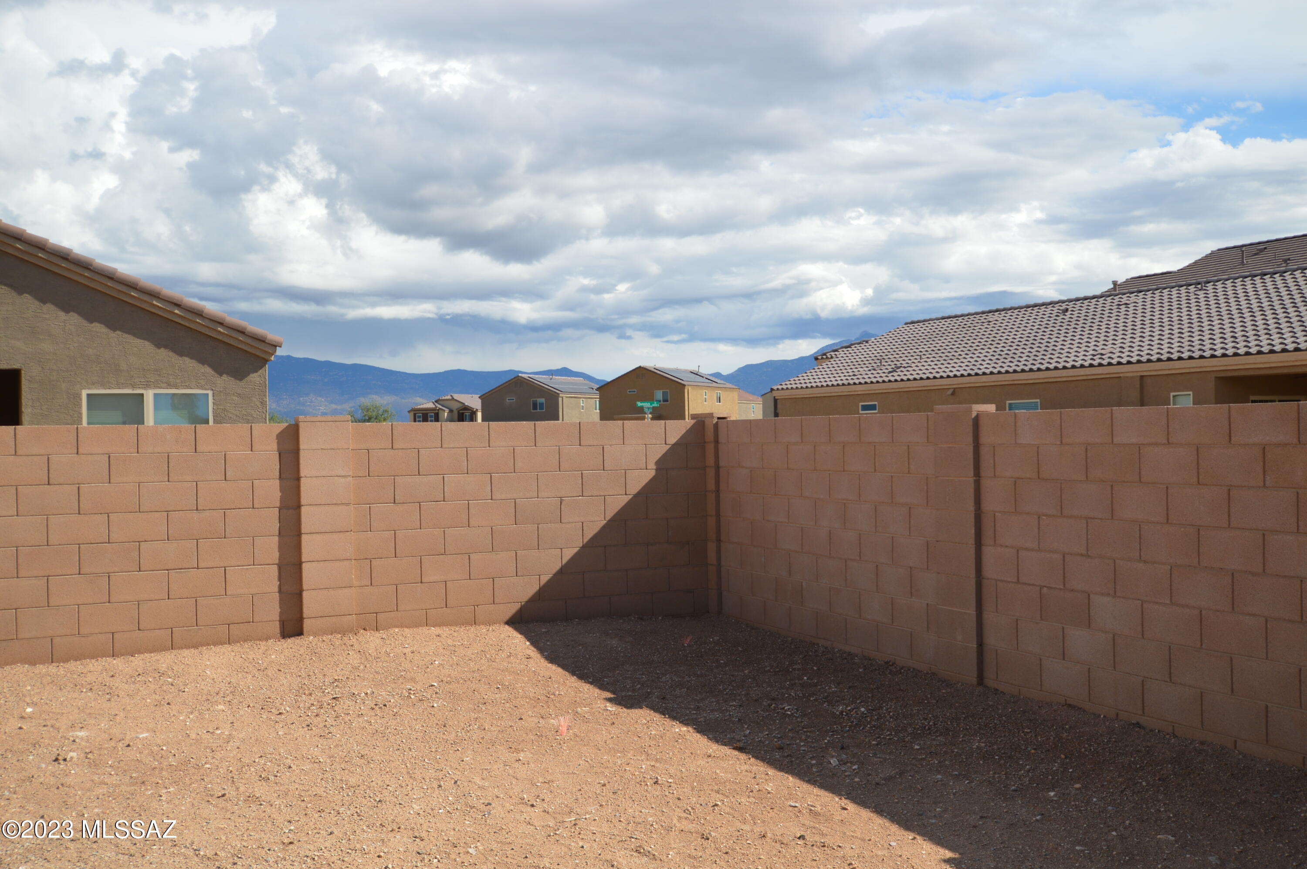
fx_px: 1306
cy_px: 434
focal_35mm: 36
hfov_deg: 53.2
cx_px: 654
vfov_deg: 36.8
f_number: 9
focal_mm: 24
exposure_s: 1/200
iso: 100
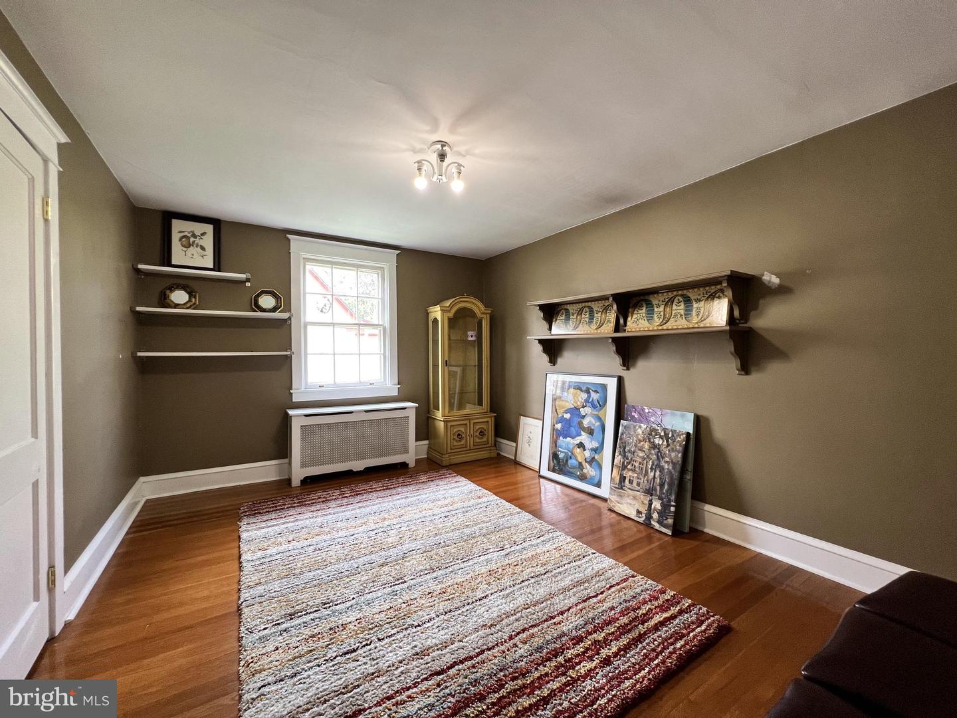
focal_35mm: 13
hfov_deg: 106.2
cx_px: 478
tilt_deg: -1.6
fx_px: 359
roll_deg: +0.1
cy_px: 359
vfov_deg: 89.9
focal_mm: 1.57
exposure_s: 1/120
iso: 160
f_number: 1.8
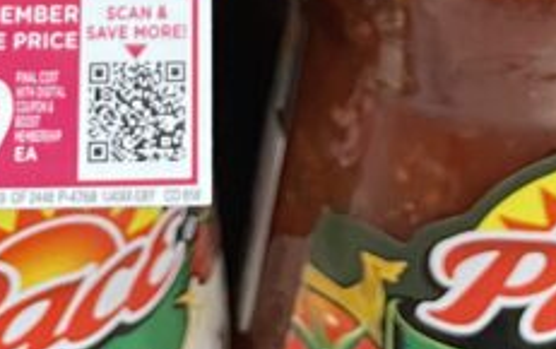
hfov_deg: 17.1
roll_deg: -1.7
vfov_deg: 8.3
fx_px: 1851
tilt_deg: -20.5
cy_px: -845
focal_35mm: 122
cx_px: 233
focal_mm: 4.2
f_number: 1.6
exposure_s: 1/60
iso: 320
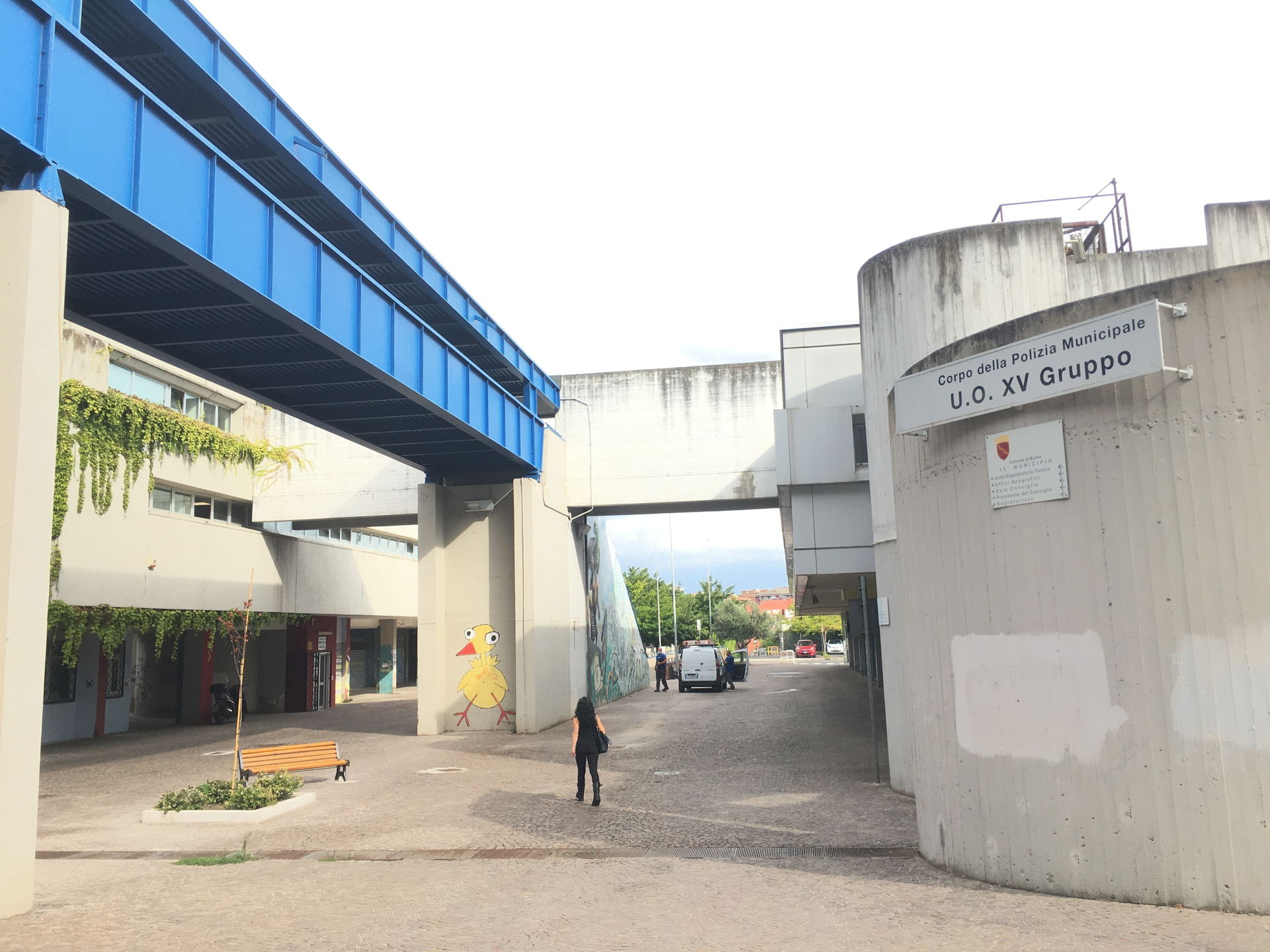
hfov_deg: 61.7
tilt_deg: +11.1
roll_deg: +2.5
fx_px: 1064
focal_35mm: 29
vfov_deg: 48.2
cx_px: 635
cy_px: 476
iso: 25
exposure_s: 1/605
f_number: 2.2
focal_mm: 4.15
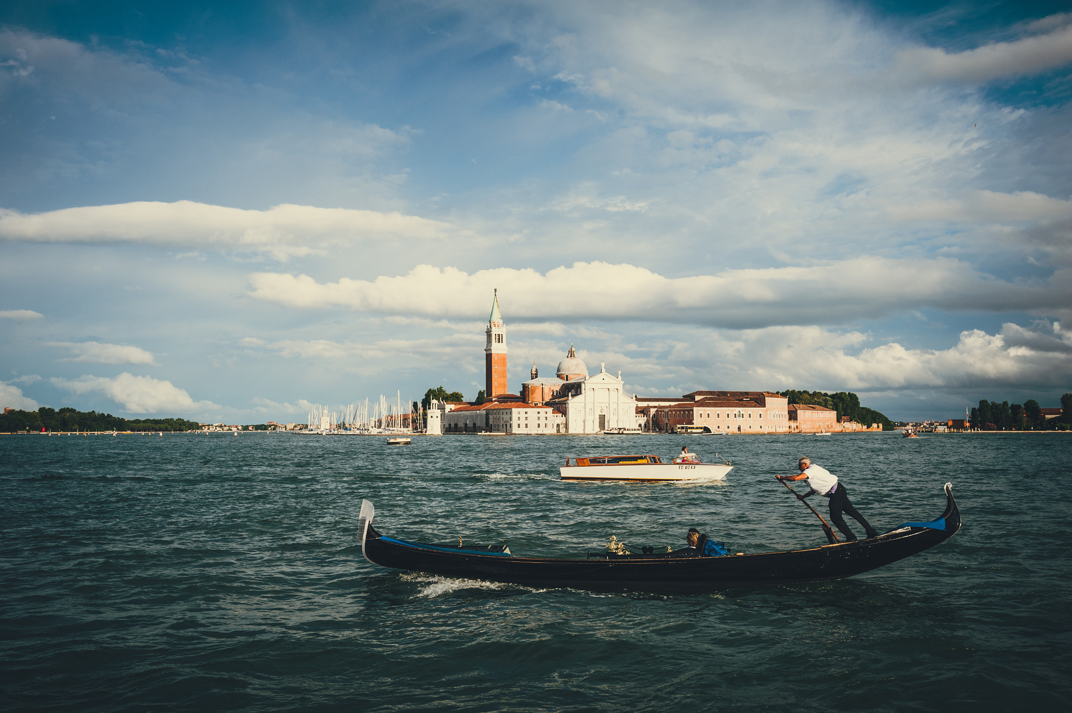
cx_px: 536
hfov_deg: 54.5
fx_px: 1042
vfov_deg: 37.8
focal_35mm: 35
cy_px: 356
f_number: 11
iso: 200
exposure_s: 1/500
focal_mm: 35
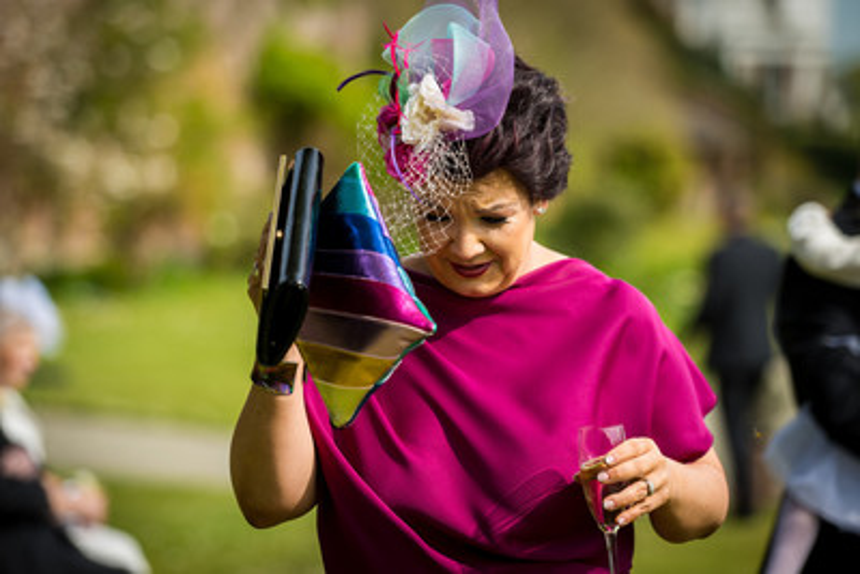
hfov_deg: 14.6
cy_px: 287
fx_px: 3345
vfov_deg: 9.8
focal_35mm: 140
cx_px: 430
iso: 100
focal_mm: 140
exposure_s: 1/1250
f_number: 2.8
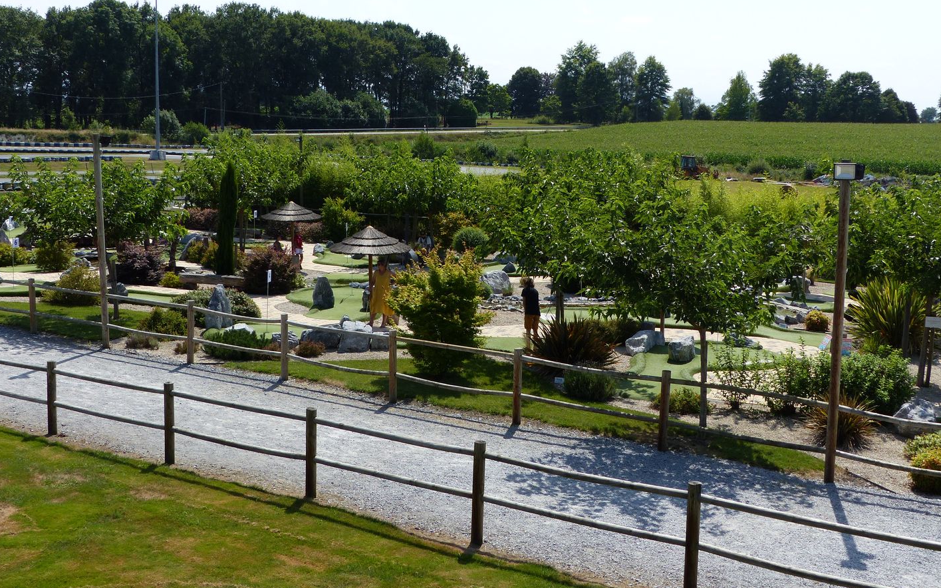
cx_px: 466
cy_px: 253
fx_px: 1051
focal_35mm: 41
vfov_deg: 31.2
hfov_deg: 48.2
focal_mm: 6.8
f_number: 4
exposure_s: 1/1000
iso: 100
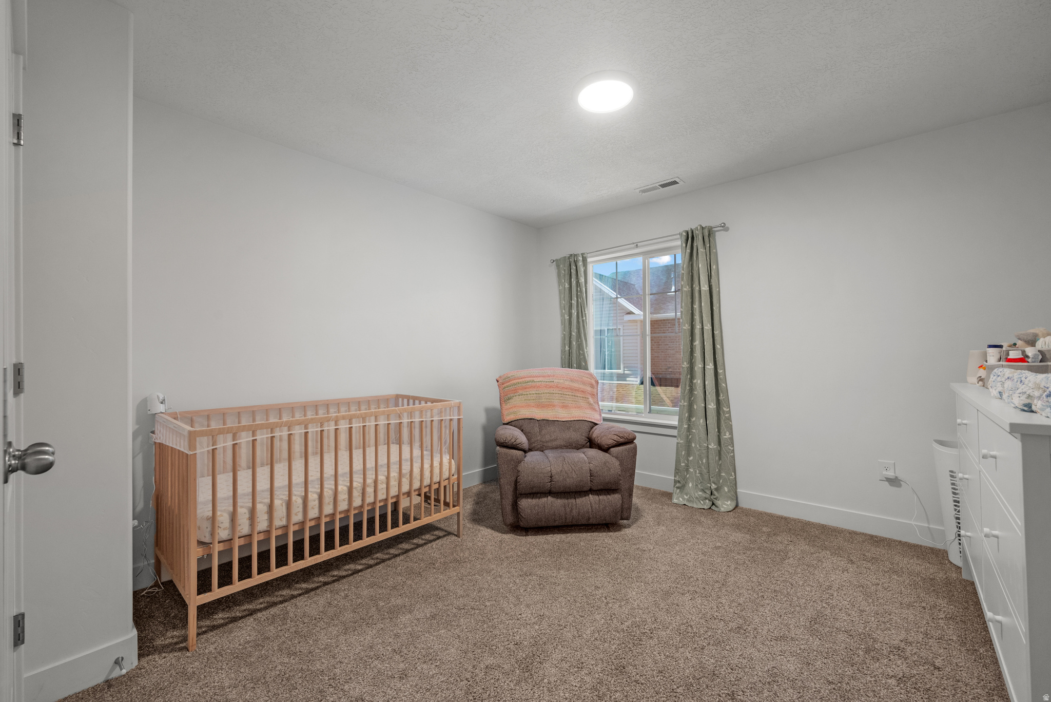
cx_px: 526
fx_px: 438
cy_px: 351
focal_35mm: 15
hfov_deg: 100.4
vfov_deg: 77.4
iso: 500
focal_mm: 15
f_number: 8
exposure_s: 1/4
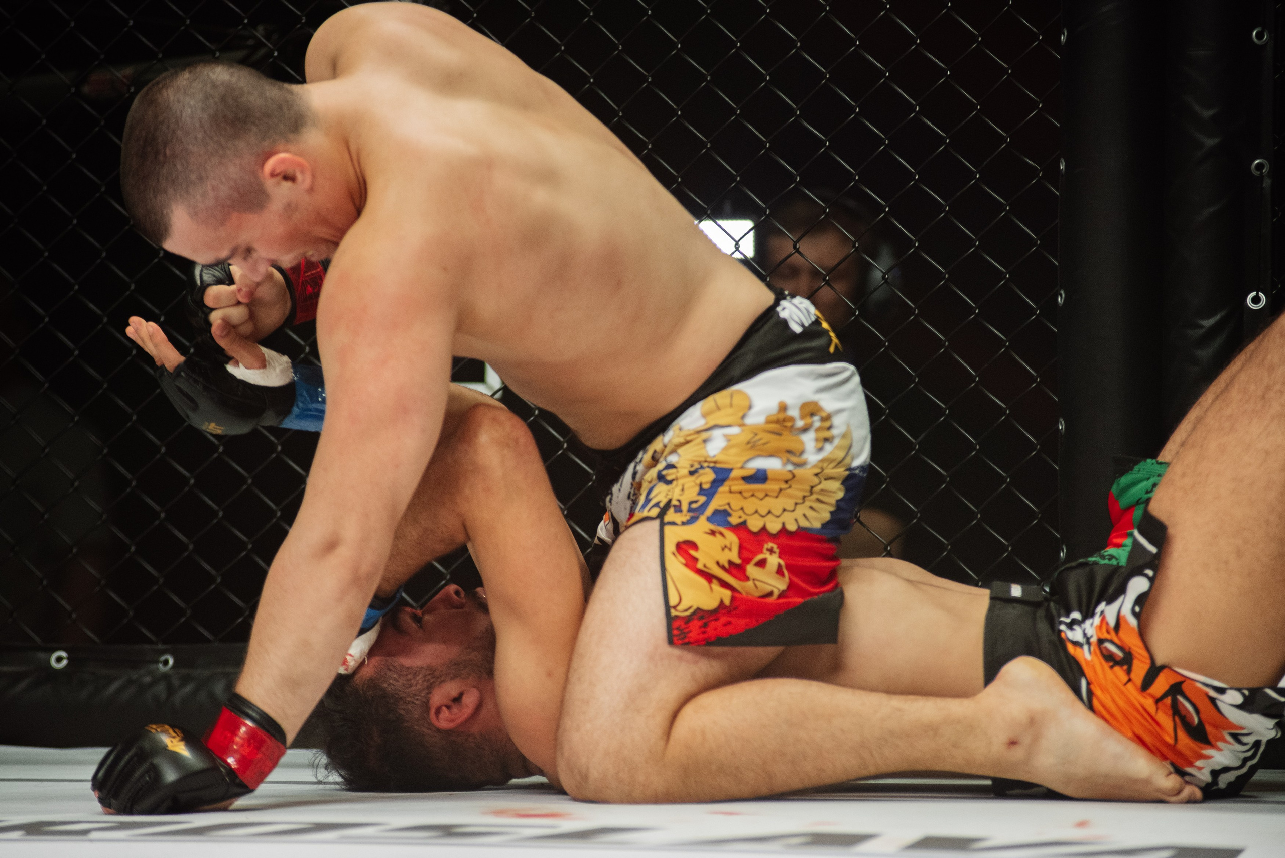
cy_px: 429
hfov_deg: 11.0
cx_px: 642
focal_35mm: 187
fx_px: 6675
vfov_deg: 7.4
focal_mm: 185
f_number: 4
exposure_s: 1/1000
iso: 2000
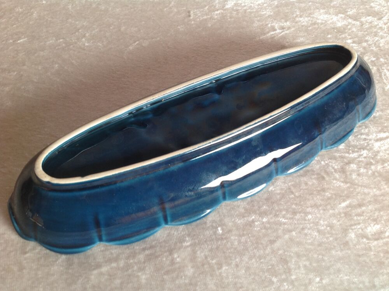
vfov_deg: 40.6
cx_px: 194
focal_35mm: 35
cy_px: 146
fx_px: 393
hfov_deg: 52.7
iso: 64
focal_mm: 4.28
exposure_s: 1/20
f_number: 2.4
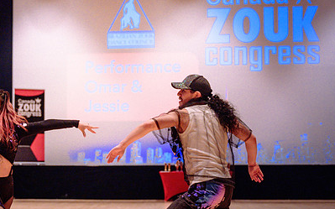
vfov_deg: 16.6
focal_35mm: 78
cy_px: 149
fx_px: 712
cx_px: 112
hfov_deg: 26.3
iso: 3200
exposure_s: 1/200
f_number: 2.8
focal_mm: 44
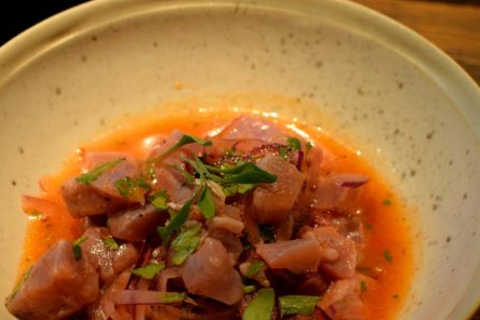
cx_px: 223
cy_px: 221
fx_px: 1010
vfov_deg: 17.9
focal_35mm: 76
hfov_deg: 26.7
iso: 500
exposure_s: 1/125
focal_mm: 35
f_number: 6.3
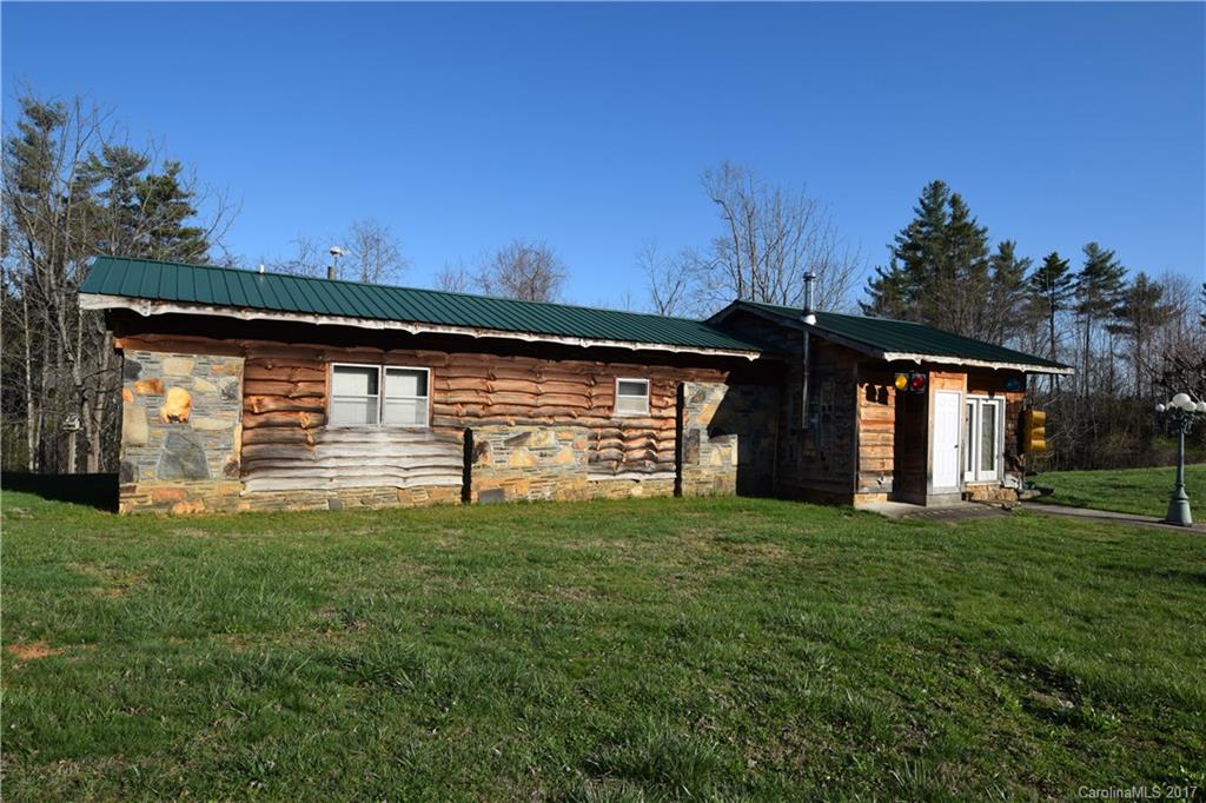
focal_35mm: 21
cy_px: 402
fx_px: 703
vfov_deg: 59.5
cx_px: 603
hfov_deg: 81.2
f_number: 10
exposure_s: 1/400
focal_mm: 14
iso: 200
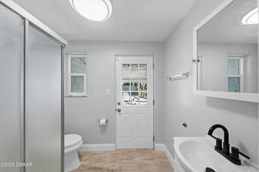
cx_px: 130
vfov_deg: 89.9
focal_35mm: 12
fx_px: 86
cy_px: 86
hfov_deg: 112.7
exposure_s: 1/160
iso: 100
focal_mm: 12
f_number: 9
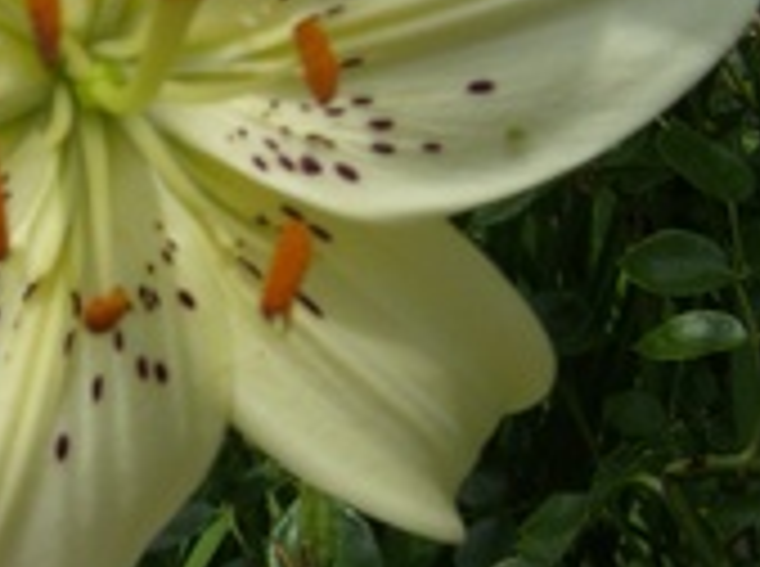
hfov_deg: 20.2
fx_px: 2059
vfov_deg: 15.7
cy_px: 248
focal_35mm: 94
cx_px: -4
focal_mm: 6
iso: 100
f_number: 4.7
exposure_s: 1/996
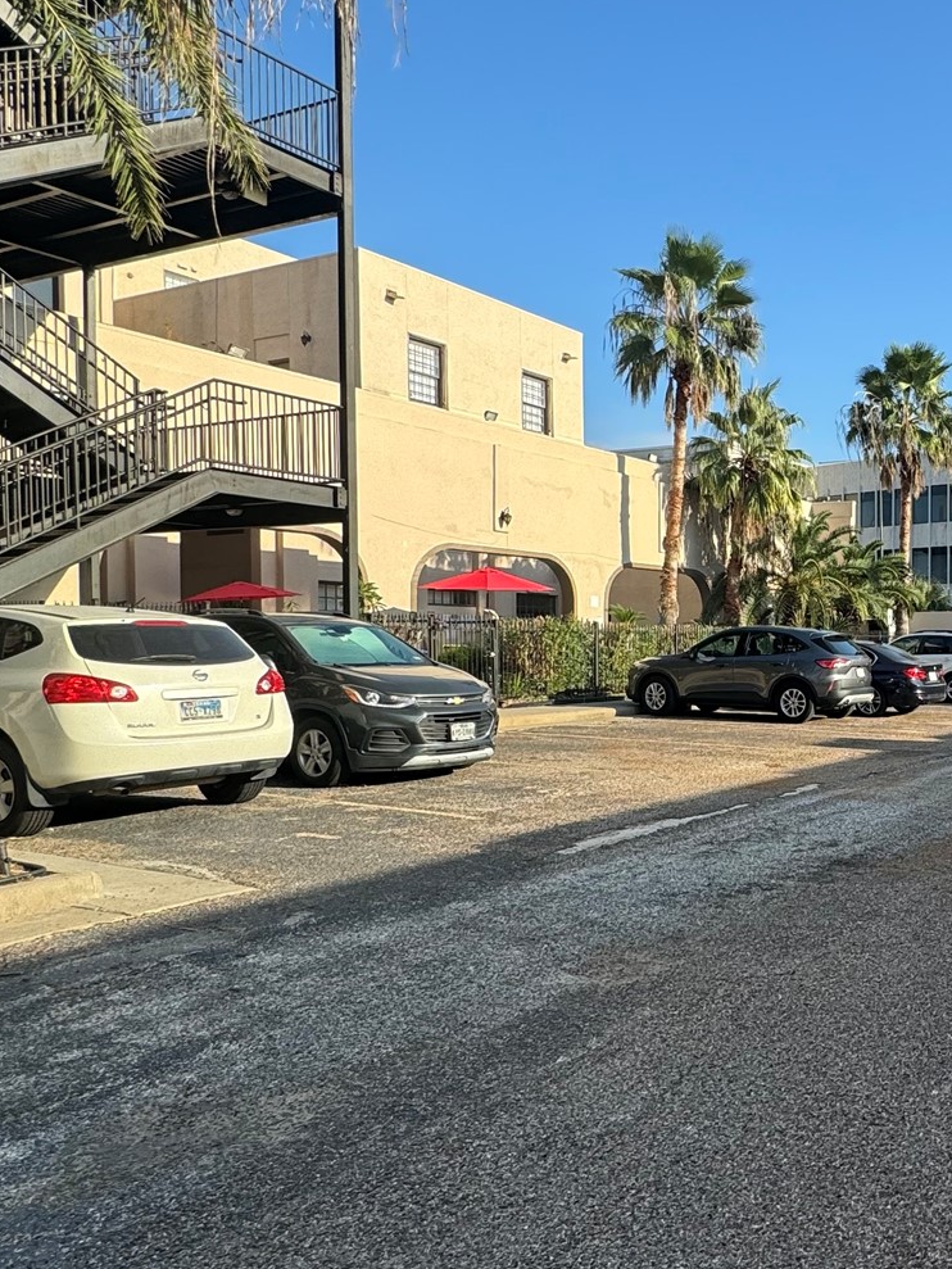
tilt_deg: -1.6
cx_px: 935
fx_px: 1063
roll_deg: +0.4
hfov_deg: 42.2
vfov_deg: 61.6
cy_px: 674
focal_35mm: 29
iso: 50
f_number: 2.2
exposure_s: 1/840
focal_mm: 2.22
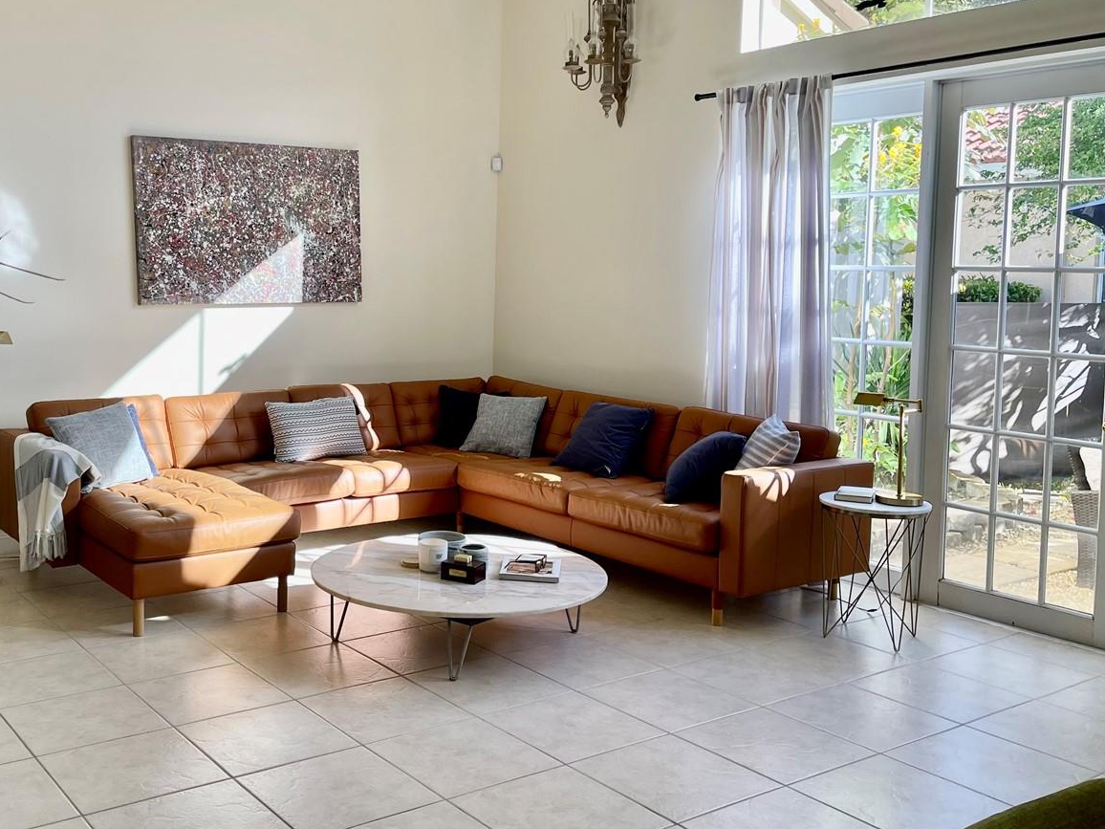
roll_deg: -0.8
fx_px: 1149
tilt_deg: -5.2
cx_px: 392
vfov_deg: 39.6
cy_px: 356
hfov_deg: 50.7
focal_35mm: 36
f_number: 1.6
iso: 32
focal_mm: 5.1
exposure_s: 1/121
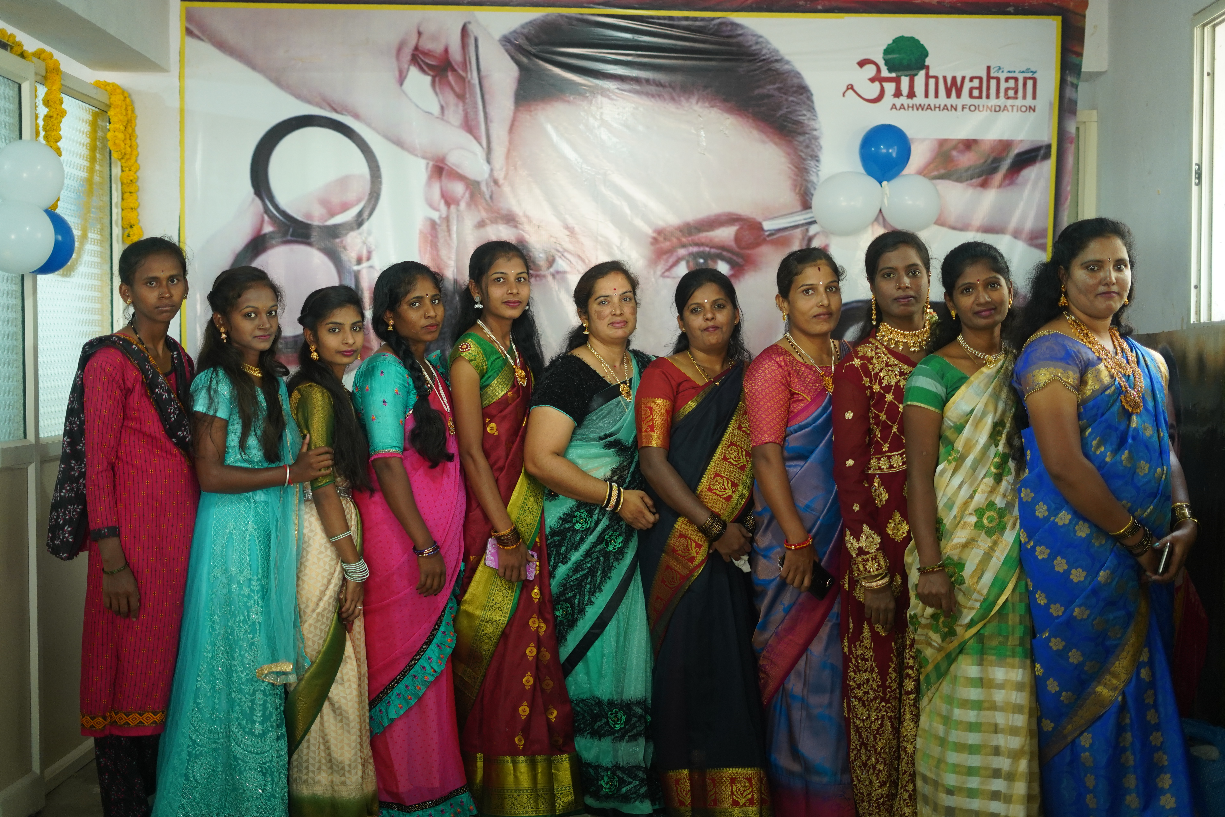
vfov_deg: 27.0
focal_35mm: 50
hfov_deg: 39.6
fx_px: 1701
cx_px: 612
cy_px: 408
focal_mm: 50
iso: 1000
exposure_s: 1/125
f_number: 1.8
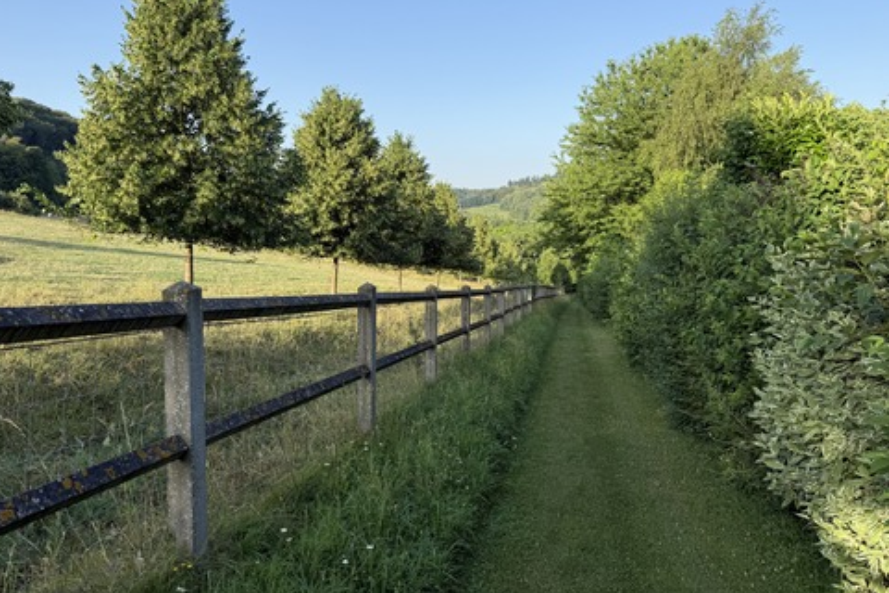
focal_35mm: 26
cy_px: 266
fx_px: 642
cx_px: 428
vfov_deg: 49.5
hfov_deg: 69.4
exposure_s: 1/1585
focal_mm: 6.76
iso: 80
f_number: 1.78
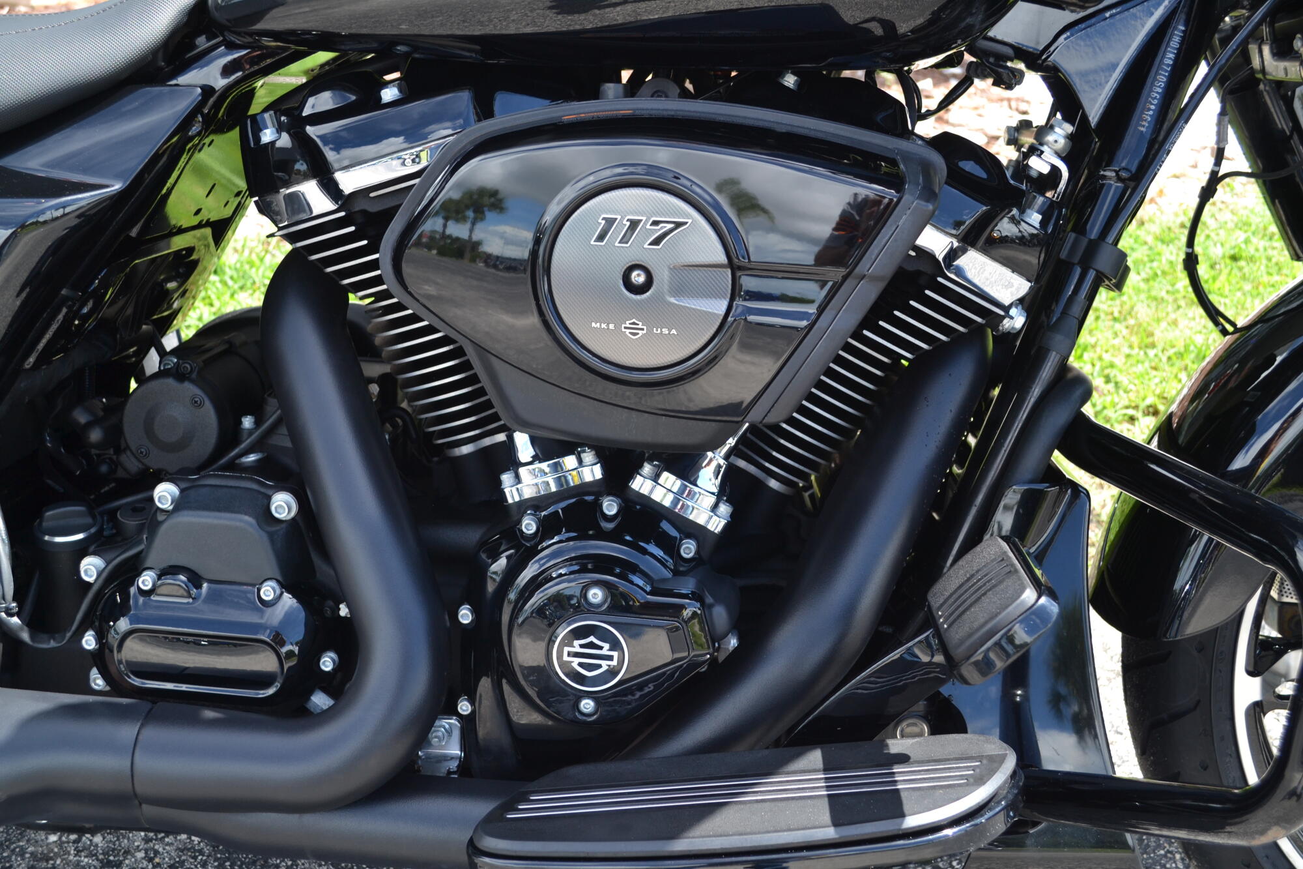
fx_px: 1411
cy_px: 434
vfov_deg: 34.2
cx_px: 652
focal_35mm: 39
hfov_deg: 49.6
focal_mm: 26
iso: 160
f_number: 5.6
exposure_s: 1/125
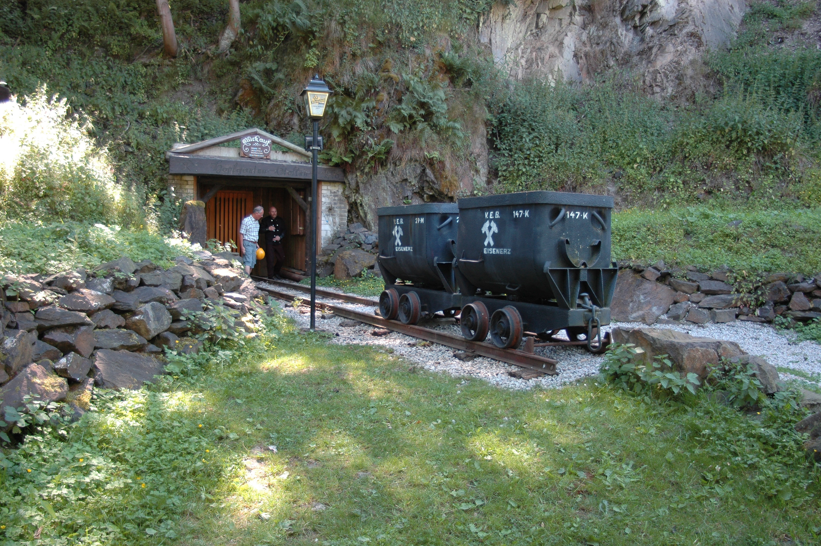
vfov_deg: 43.5
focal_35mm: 30
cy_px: 273
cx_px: 410
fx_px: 684
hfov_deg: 62.0
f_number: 3.8
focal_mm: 20
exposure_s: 1/60
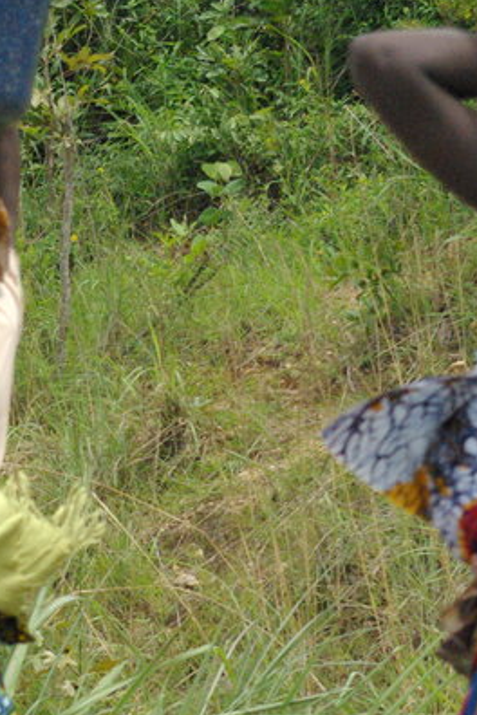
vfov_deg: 9.6
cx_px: 251
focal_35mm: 213
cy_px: 396
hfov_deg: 6.4
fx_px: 4239
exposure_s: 1/4000
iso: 1600
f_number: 8
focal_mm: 55
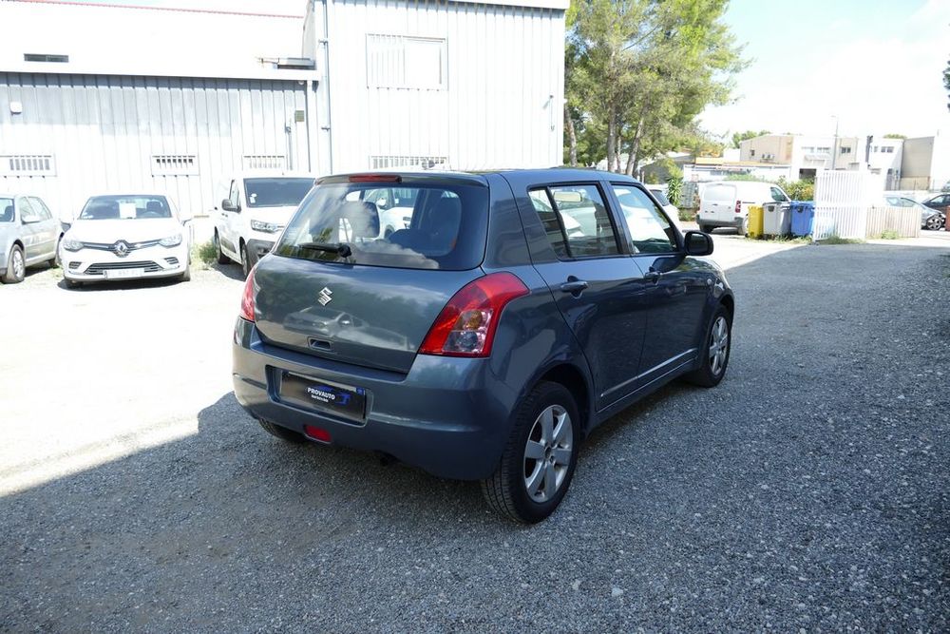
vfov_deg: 51.3
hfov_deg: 71.5
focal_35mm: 25
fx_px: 660
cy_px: 317
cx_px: 475
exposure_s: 1/640
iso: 125
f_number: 2.8
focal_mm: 9.12
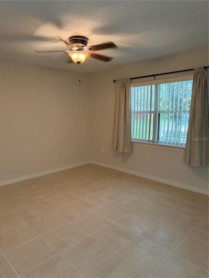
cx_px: 104
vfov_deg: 71.6
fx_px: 193
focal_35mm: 24
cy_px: 139
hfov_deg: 56.8
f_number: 1.78
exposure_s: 1/60
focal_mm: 6.76
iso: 200
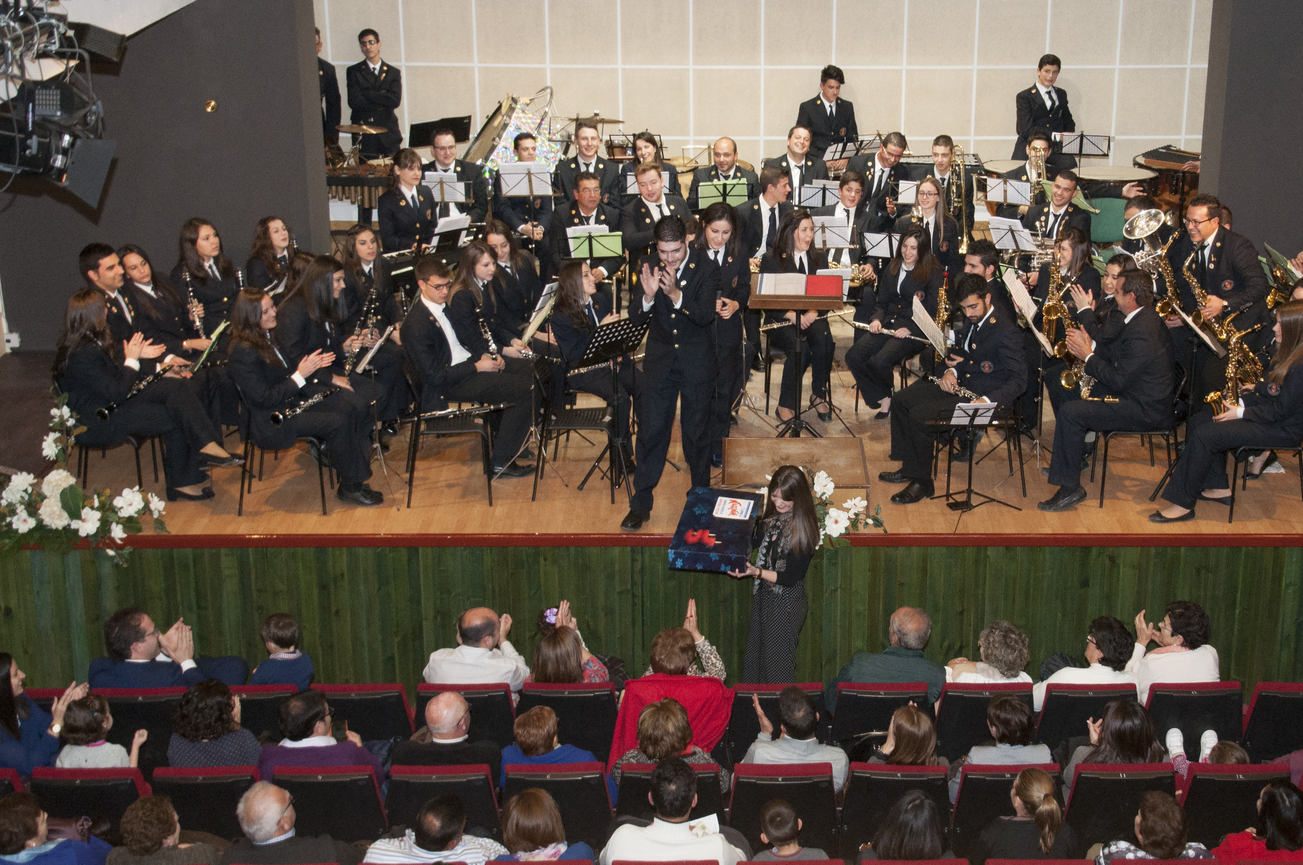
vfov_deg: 23.1
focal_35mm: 59
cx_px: 765
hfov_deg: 34.1
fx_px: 2120
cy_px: 366
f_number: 5
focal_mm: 31
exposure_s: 1/100
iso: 1600
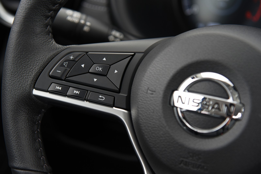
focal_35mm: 120
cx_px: 130
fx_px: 870
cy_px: 87
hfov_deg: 17.1
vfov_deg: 11.4
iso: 400
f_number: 5
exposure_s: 1/160
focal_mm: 120
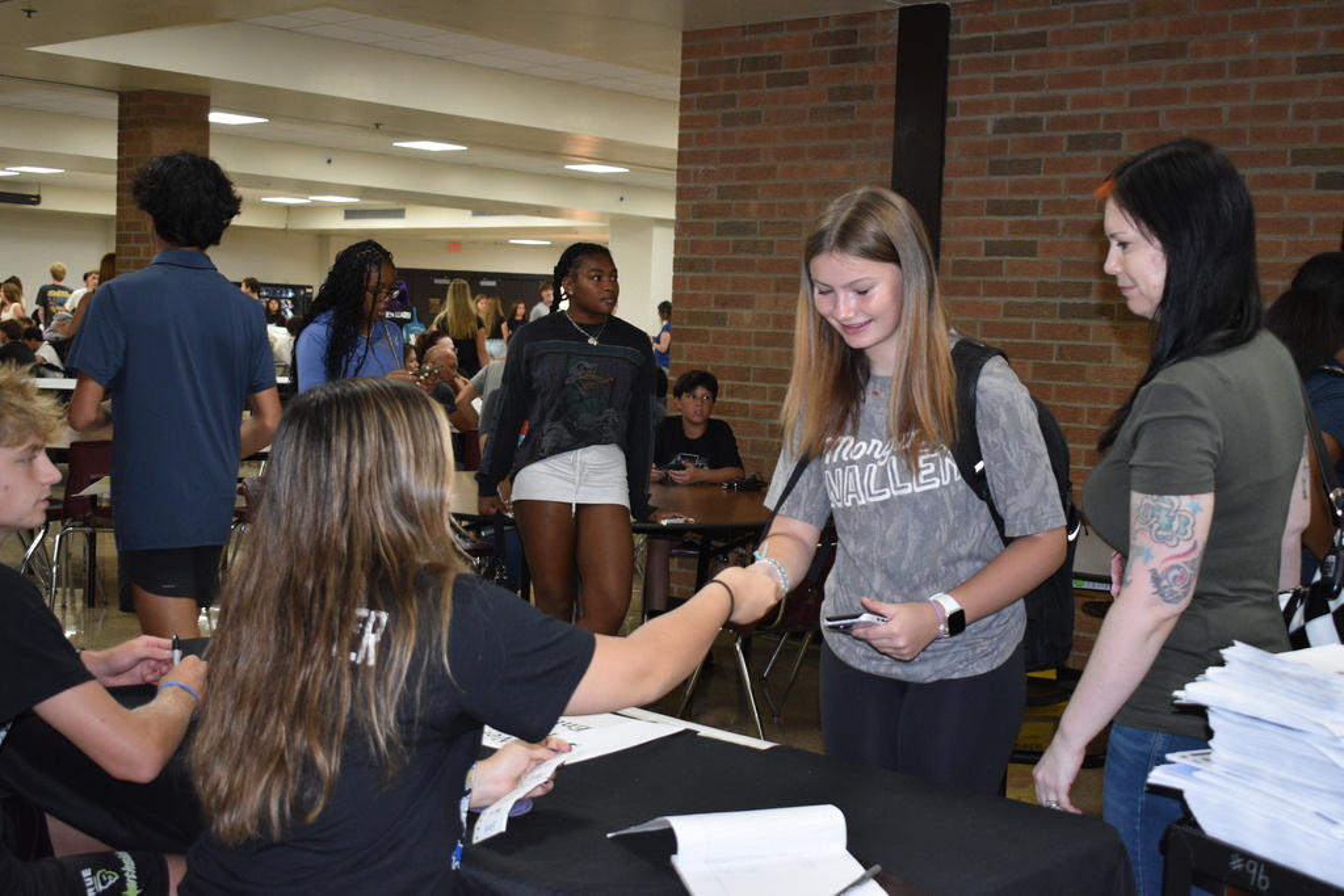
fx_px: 1736
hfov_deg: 42.3
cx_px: 672
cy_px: 448
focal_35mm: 46
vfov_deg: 29.0
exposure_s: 1/125
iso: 1250
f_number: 4.2
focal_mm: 31
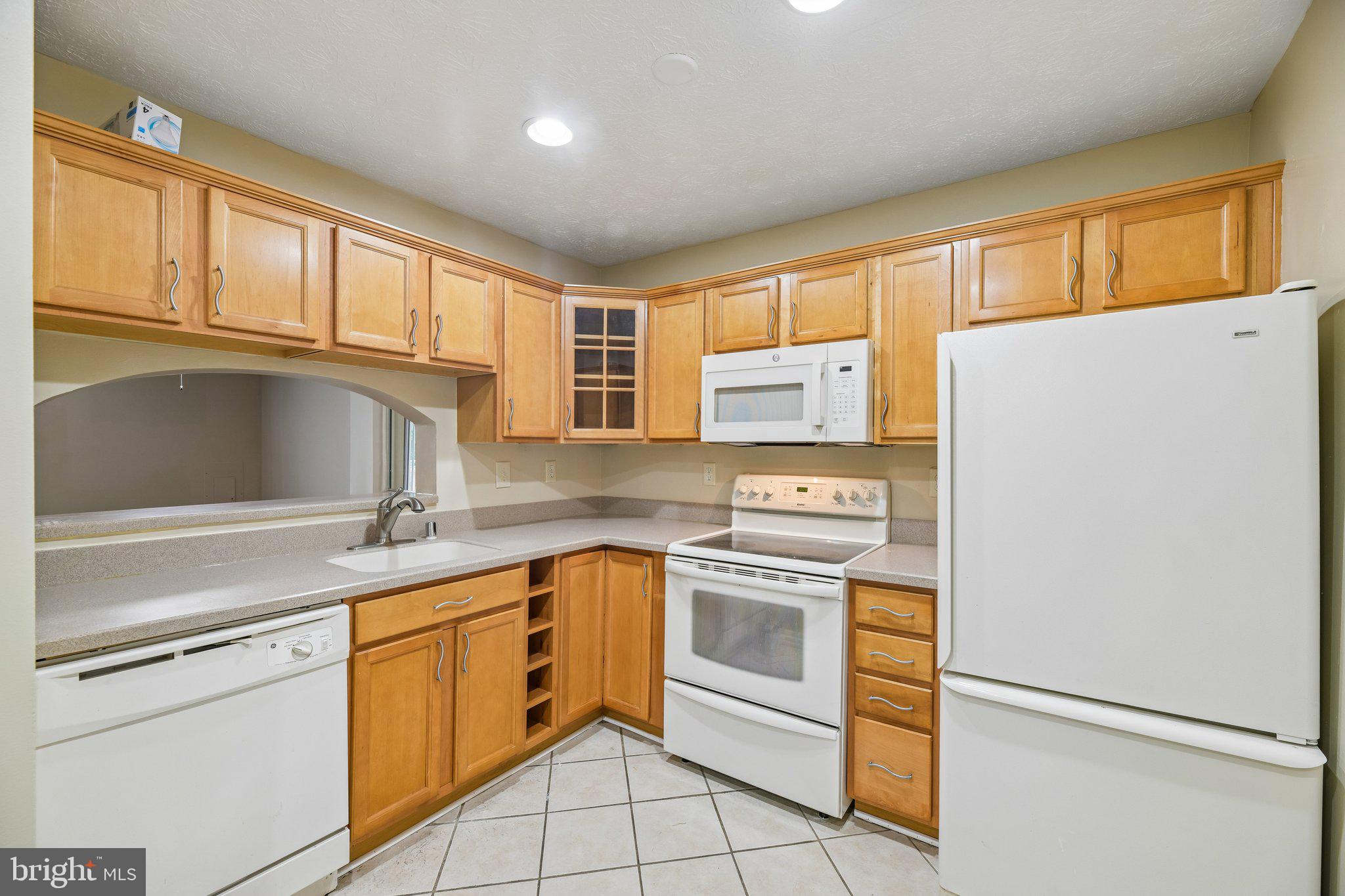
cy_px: 448
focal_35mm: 14
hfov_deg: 104.3
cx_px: 672
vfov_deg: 81.2
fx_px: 523
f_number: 8
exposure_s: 1/8
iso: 400
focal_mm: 14
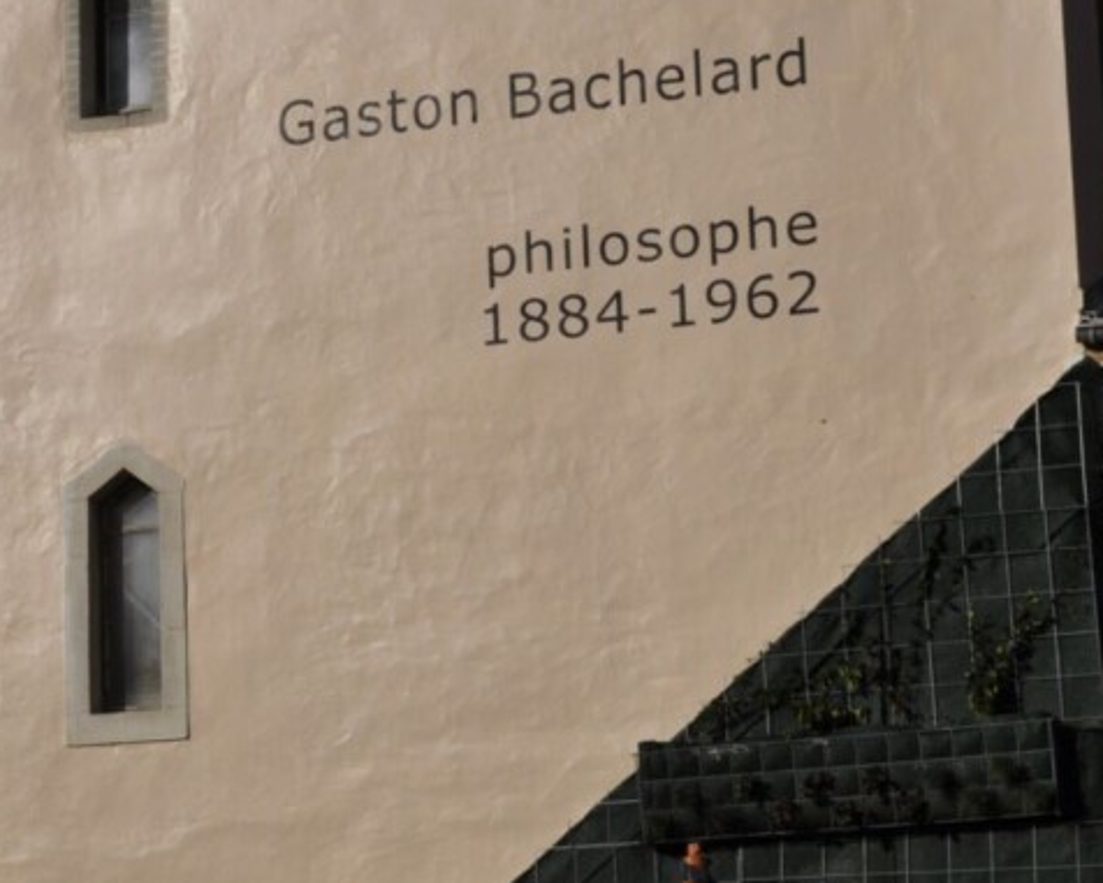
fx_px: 4441
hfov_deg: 14.0
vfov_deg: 11.3
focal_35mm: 136
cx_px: 137
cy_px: 297
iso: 200
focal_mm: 45
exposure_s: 1/640
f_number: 13
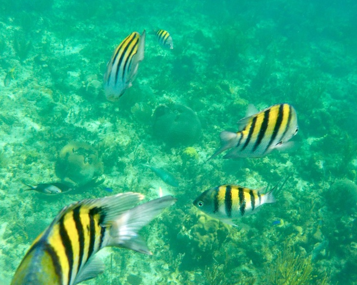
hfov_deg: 55.6
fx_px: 338
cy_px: 143
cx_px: 191
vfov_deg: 45.8
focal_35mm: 32
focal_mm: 4.1
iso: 125
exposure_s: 1/400
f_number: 3.3
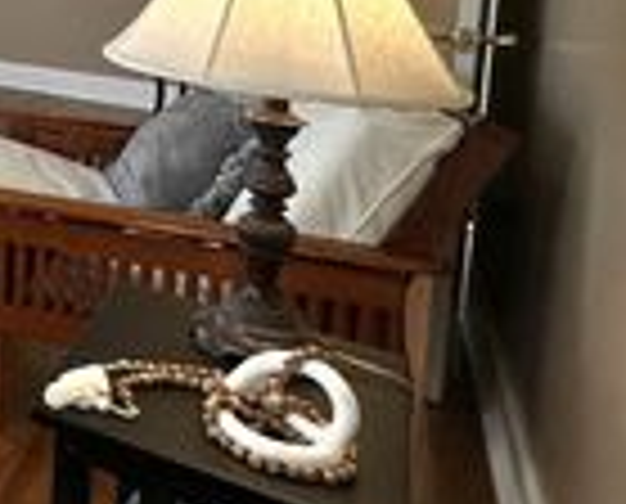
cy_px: -38
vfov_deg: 28.4
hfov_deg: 24.9
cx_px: -392
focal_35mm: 49
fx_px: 910
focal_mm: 2.22
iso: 125
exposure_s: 1/120
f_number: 2.2
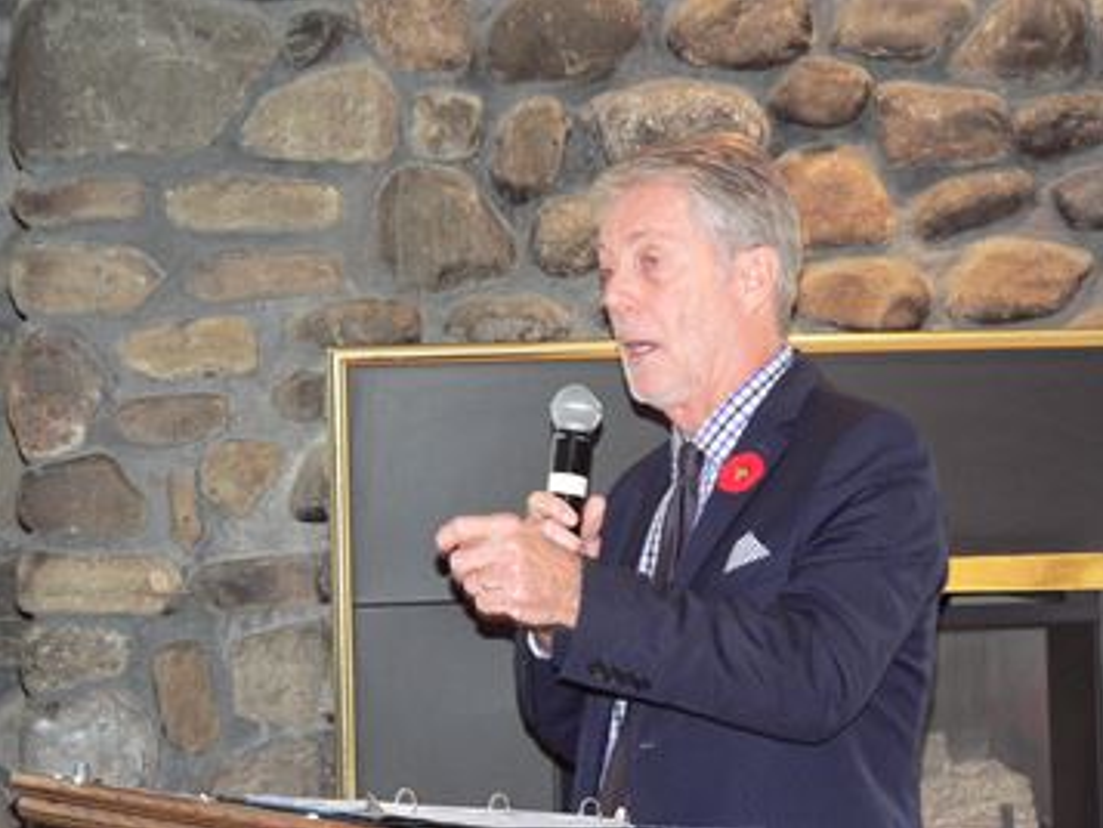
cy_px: 414
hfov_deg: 15.9
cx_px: 553
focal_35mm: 124
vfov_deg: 12.0
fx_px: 3952
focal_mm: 20.5
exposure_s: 1/50
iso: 400
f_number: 2.8
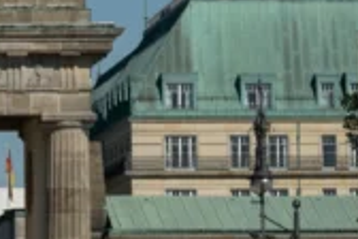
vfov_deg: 2.6
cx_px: -364
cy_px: 78
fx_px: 5210
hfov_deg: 3.9
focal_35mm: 524
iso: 100
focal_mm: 110
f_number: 10
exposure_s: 1/400
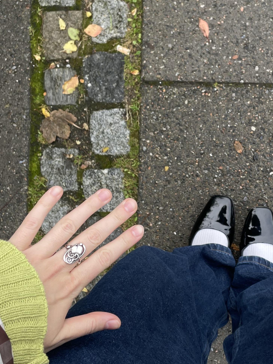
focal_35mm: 54
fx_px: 568
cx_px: 203
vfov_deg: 35.4
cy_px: 149
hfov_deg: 26.7
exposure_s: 1/356
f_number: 1.6
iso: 32
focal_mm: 4.2
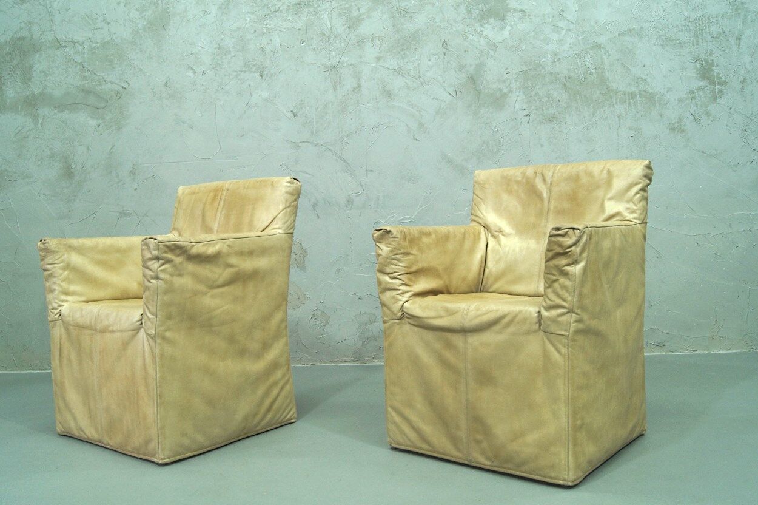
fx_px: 694
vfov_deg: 39.9
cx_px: 379
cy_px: 252
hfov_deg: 57.2
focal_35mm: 33
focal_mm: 22
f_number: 8
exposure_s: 1/15
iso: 400
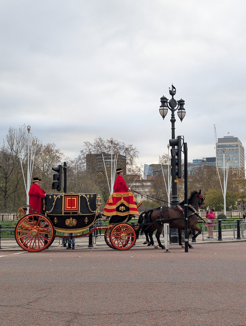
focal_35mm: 49
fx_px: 463
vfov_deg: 38.9
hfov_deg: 29.8
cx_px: 123
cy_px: 163
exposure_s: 1/198
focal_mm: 6.9
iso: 28
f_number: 1.68
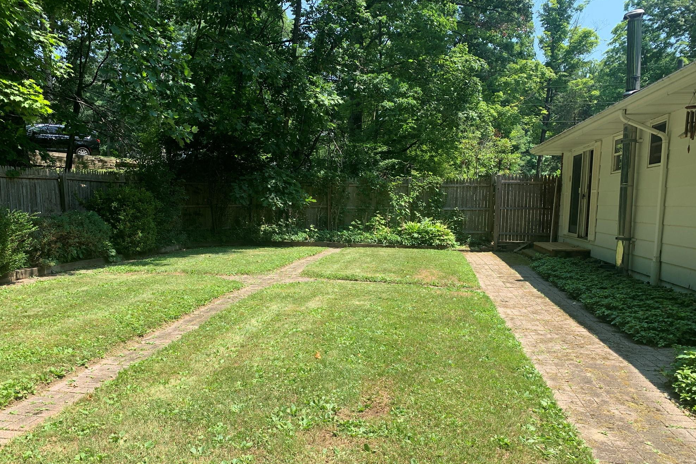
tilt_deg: -4.9
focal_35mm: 28
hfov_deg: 65.5
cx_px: 338
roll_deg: -0.2
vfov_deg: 46.3
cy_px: 260
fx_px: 541
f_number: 1.8
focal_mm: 4.25
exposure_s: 1/754
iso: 25
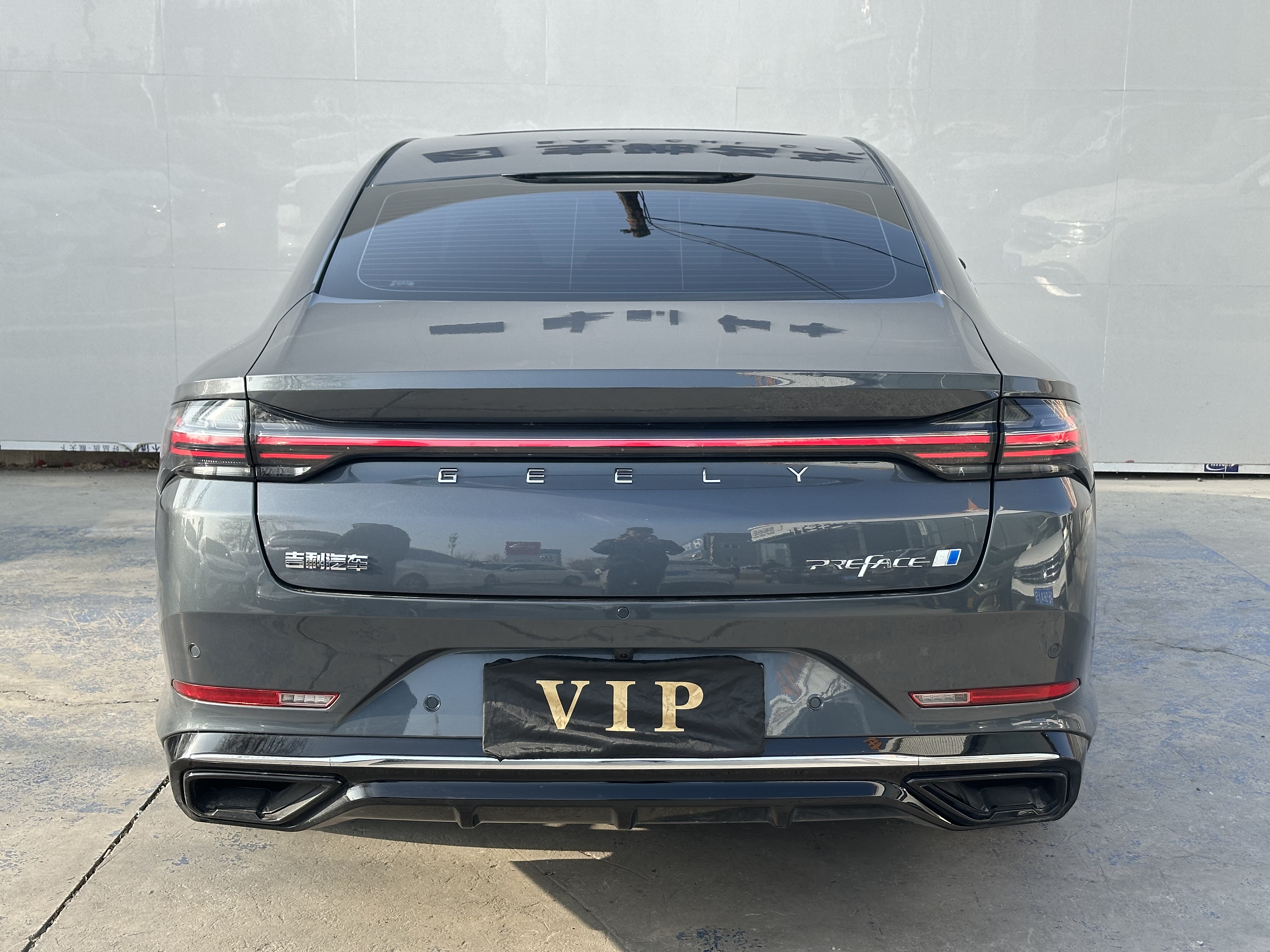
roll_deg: -0.5
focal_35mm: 48
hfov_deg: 39.7
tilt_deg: -12.0
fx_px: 1761
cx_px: 635
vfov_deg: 30.3
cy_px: 476
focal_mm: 6.86
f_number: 1.78
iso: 64
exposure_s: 1/903
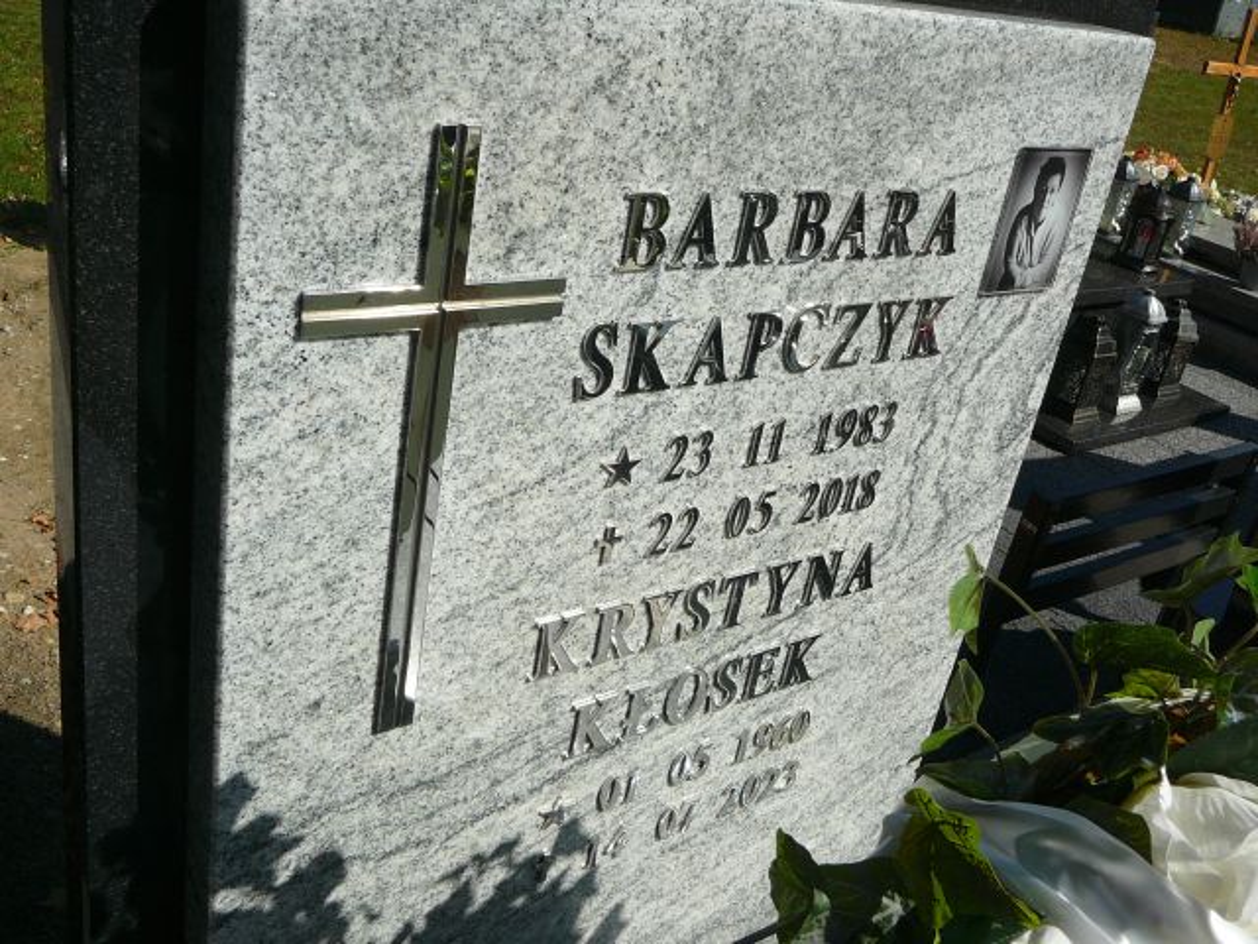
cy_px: 472
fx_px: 1272
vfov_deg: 40.7
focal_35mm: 35
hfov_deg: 52.6
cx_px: 629
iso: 80
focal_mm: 5.2
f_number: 5
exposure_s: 1/640
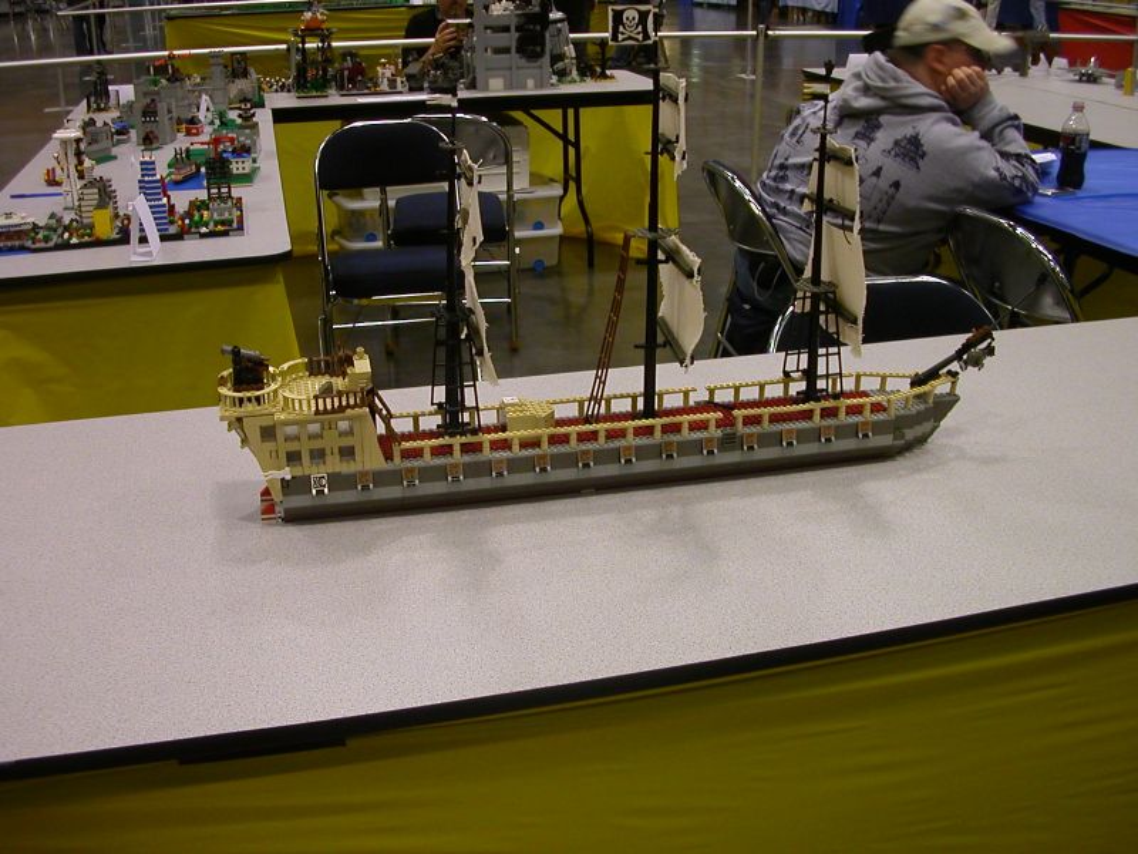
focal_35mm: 37
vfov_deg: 38.7
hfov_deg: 50.1
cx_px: 569
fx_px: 1216
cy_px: 427
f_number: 2.7
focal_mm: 5.6
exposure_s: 1/21.4
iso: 100
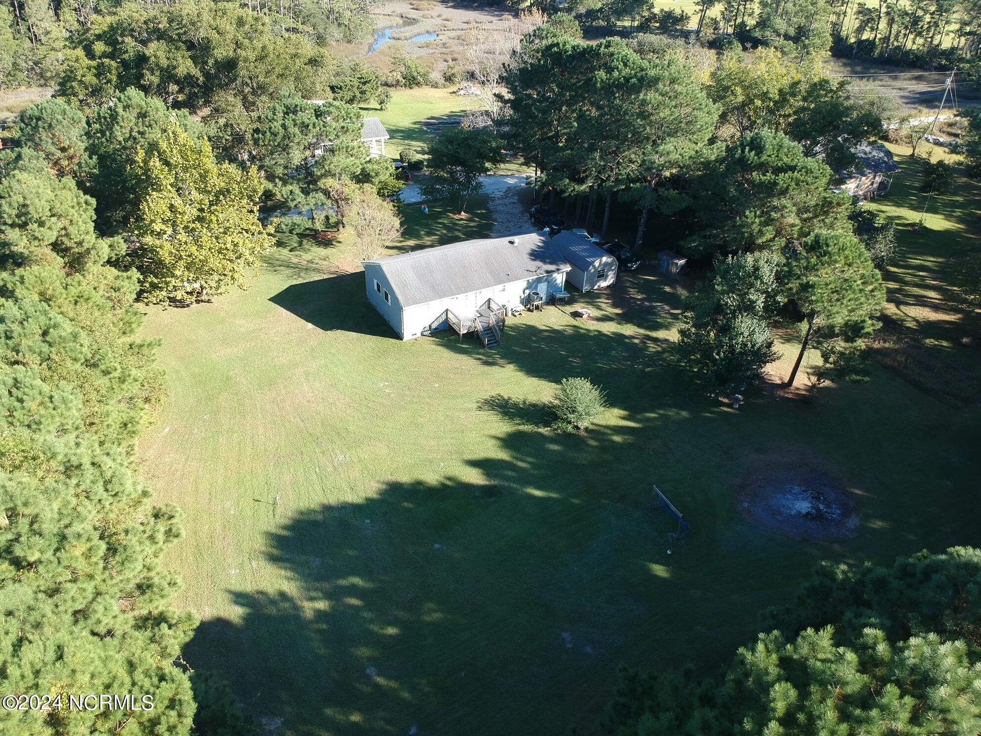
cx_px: 490
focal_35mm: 25
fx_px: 708
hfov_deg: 69.4
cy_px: 368
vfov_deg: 54.9
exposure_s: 1/240
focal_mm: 4.49
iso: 100
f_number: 2.6
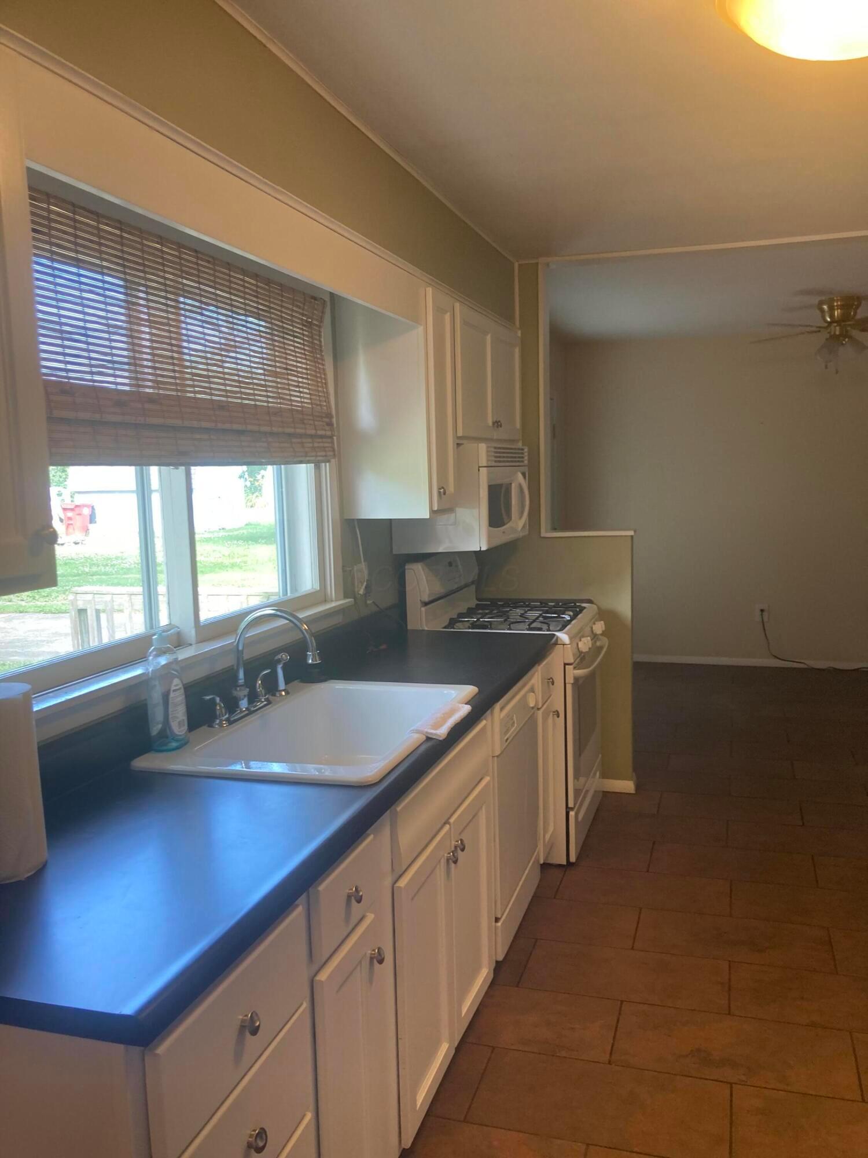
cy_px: 579
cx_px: 434
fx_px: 936
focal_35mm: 28
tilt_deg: -6.7
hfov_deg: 49.7
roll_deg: +1.6
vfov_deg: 63.4
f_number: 1.8
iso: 64
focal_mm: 3.99
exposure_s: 1/60
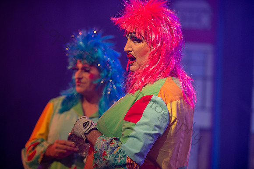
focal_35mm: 160
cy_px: 84
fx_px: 1128
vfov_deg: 8.6
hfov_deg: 12.8
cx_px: 127
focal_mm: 160
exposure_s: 1/250
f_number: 2.8
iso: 1000
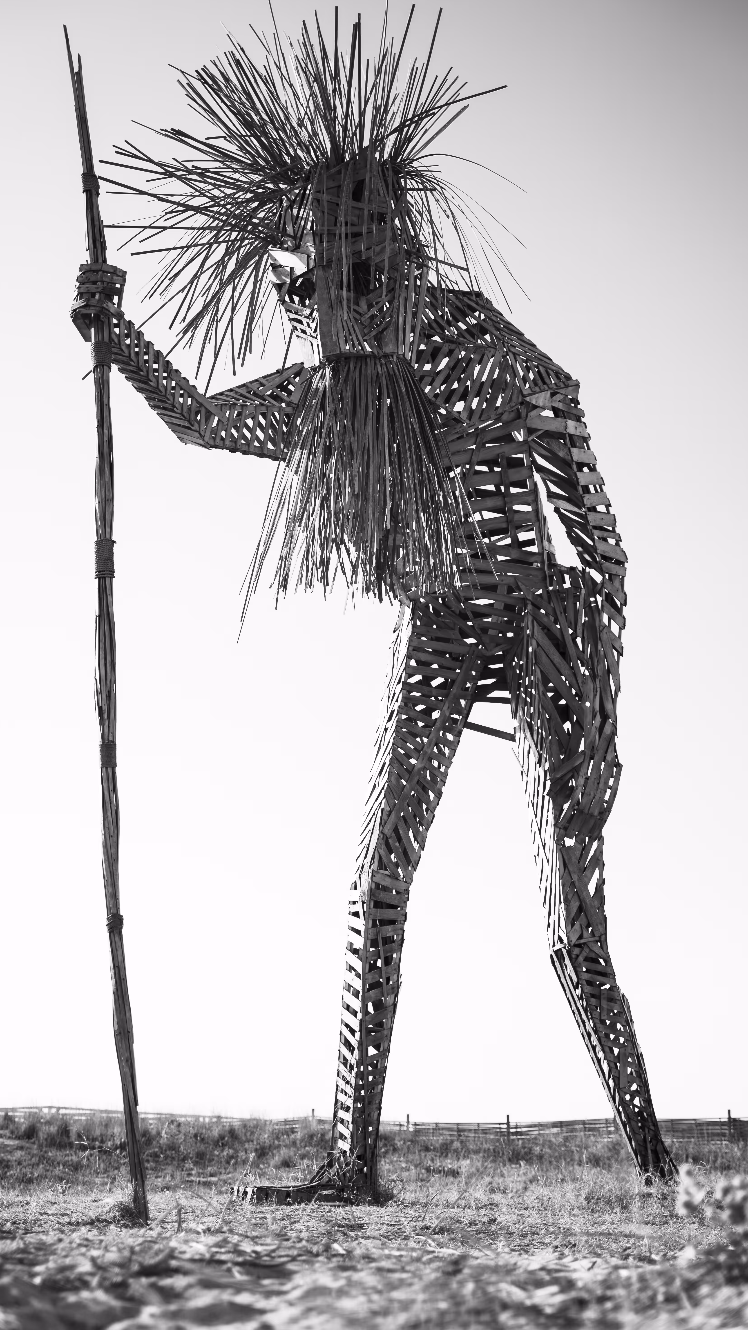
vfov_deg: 40.6
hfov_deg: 23.5
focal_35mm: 51
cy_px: 668
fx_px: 1798
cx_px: 357
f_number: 2.8
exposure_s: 1/500
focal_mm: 48
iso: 50
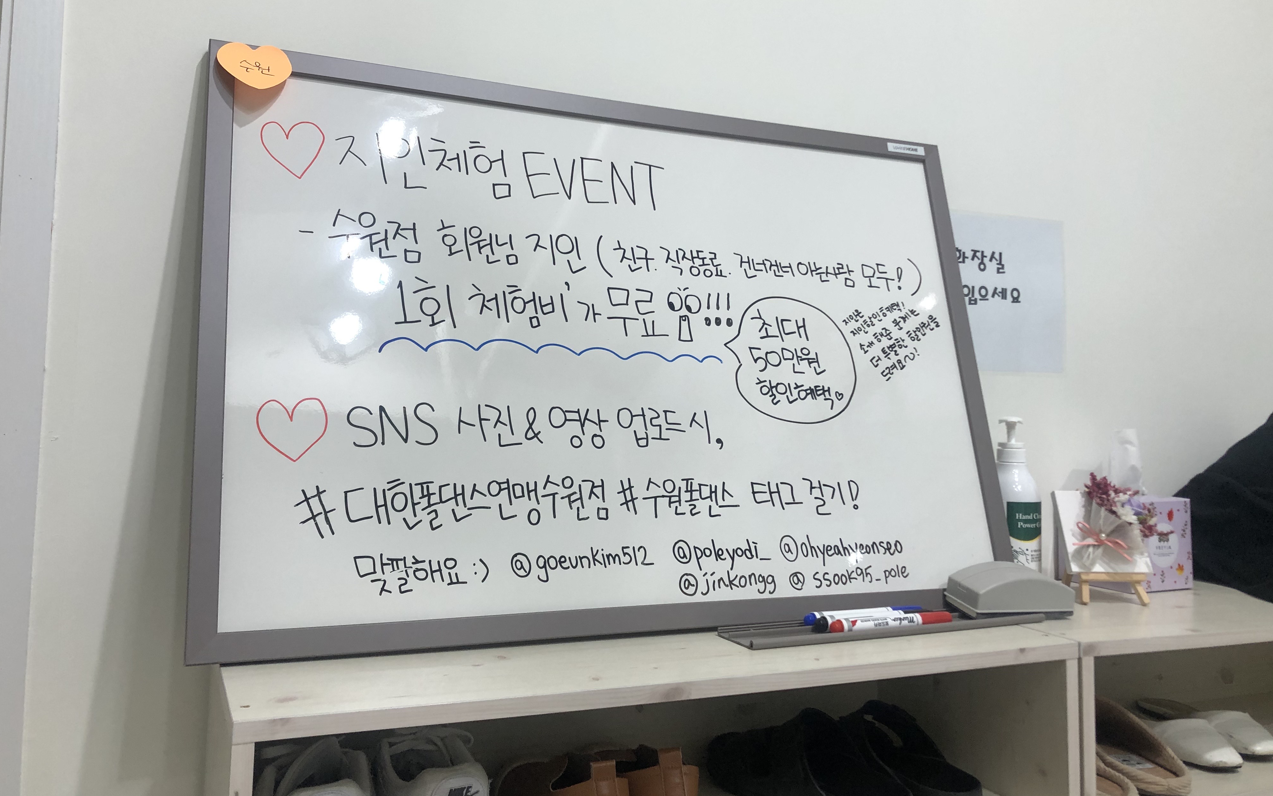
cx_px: 630
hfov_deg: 62.9
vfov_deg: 41.7
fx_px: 1041
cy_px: 336
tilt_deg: +3.4
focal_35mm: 30
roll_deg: -0.1
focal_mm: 3.99
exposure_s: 1/40
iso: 25
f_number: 1.8
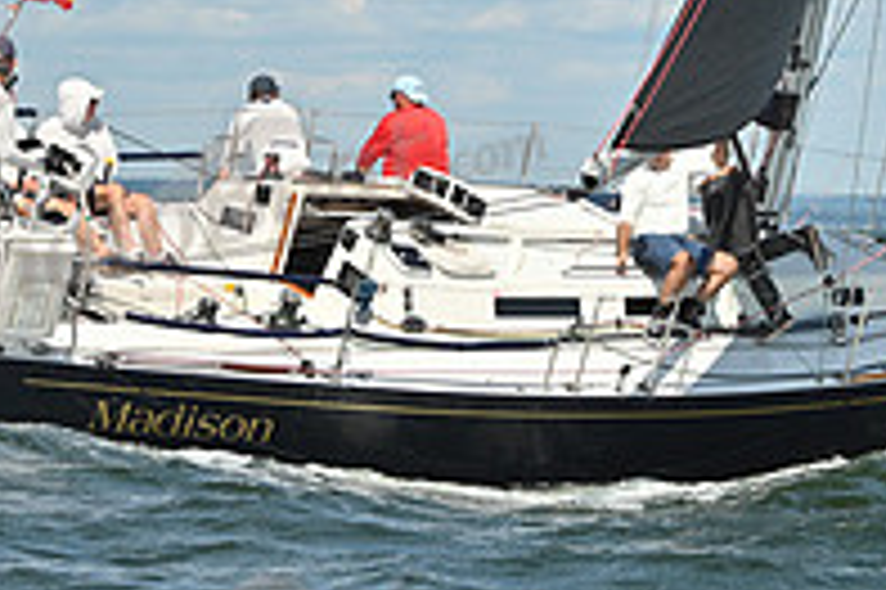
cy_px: -88
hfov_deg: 7.8
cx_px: 783
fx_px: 6516
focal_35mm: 265
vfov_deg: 5.2
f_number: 7.1
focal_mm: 90
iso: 250
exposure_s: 1/1600
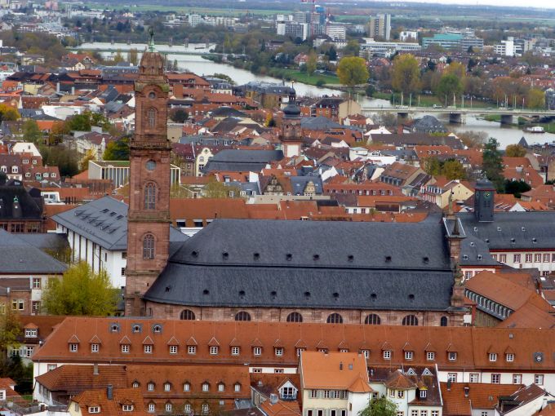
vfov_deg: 10.8
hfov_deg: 14.4
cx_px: 278
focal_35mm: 137
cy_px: 208
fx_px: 2197
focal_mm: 24.4
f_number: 5.4
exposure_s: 1/80
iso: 200
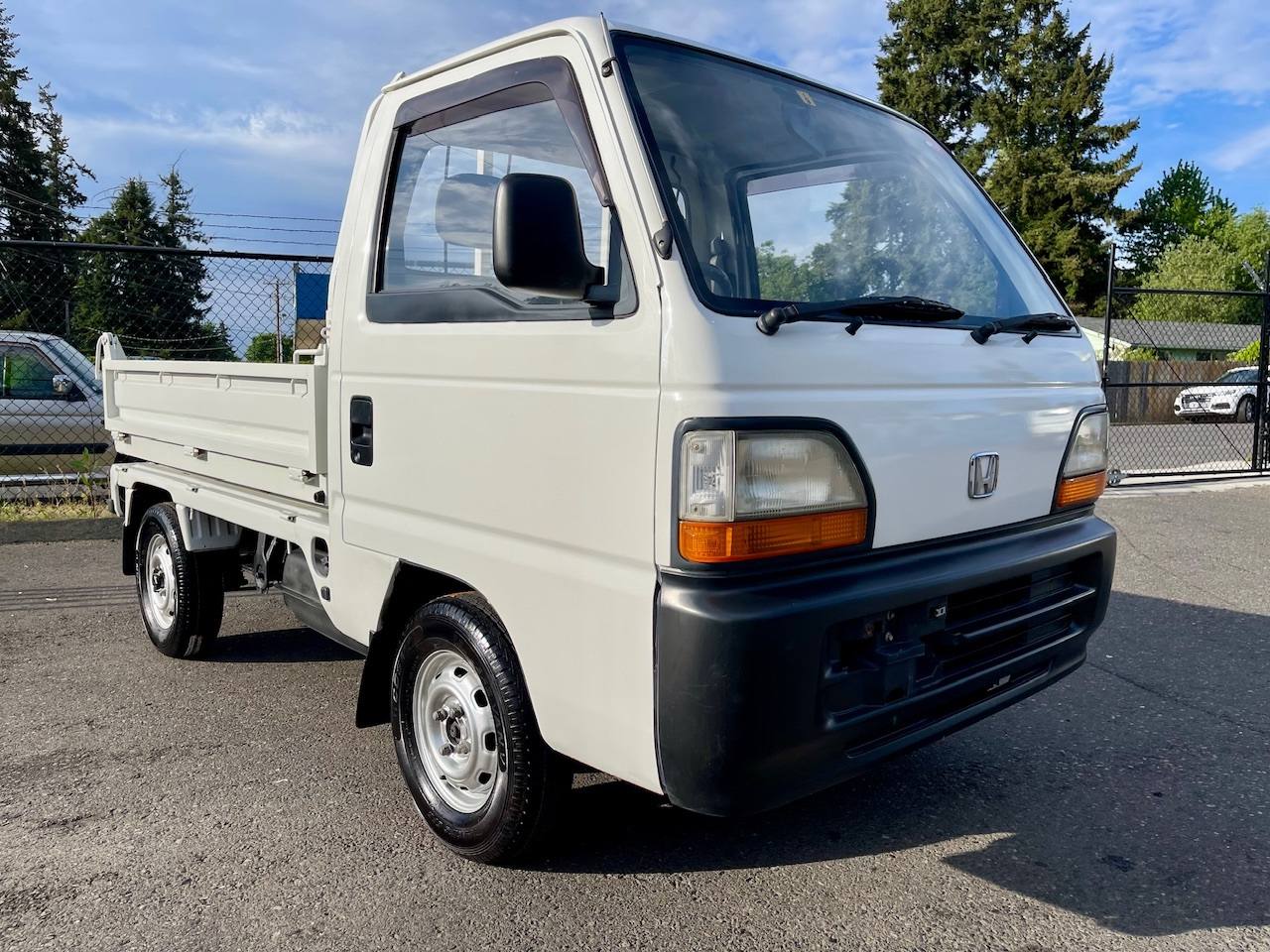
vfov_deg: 54.9
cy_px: 476
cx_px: 635
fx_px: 917
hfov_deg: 69.4
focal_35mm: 25
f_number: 1.6
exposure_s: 1/4717
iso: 32
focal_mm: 5.1
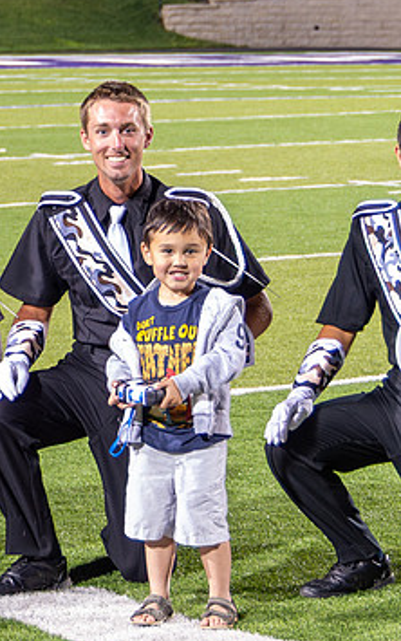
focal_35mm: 180
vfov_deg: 11.6
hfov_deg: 7.3
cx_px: 5
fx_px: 3146
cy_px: 259
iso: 1000
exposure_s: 1/25
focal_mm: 58
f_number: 5
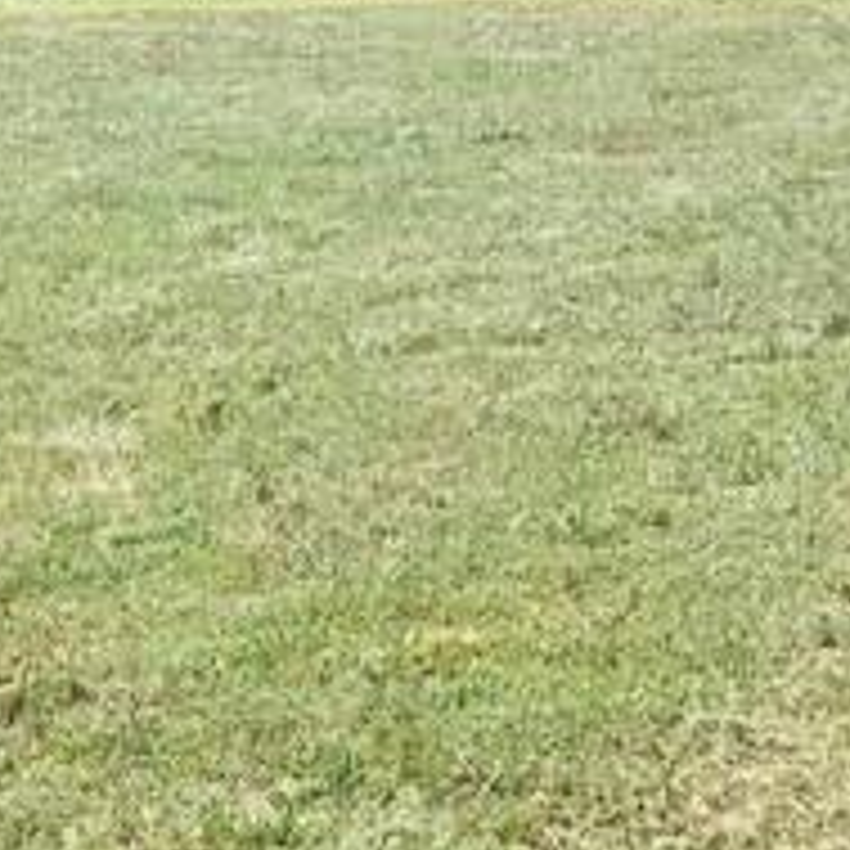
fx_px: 4334
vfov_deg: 11.1
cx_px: 360
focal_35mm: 156
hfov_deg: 11.2
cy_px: 112
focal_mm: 6
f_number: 2.4
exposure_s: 1/685
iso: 16
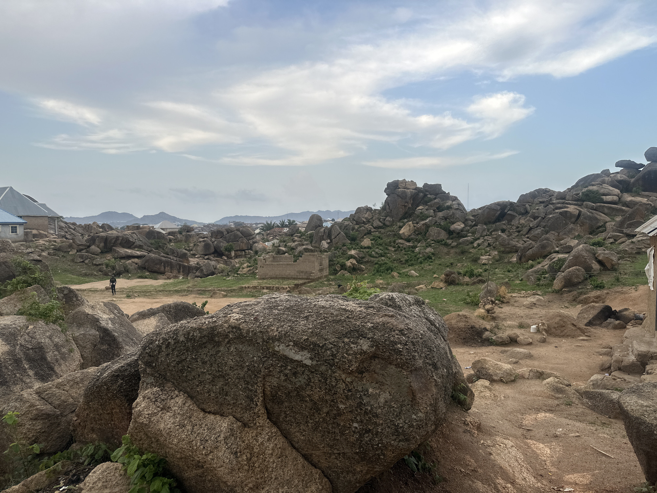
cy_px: 246
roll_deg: +0.4
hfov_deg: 71.6
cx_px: 328
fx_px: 456
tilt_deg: -3.8
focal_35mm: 24
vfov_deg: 56.8
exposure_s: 1/642
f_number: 1.78
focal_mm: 6.86
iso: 80
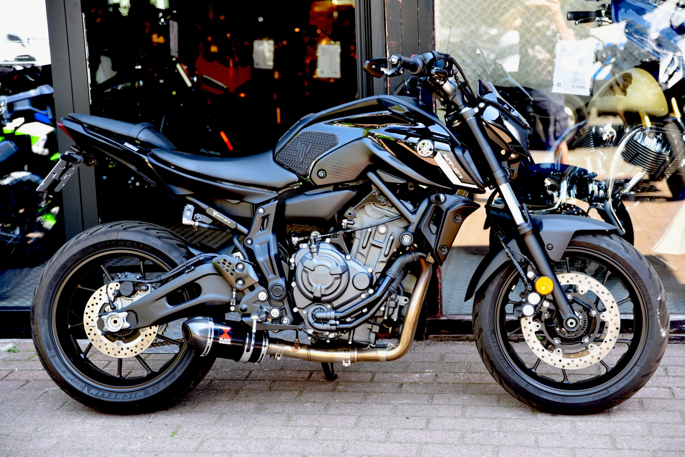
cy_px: 228
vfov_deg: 20.6
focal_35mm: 66
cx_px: 342
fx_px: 1256
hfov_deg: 30.5
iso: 100
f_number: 2.8
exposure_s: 1/50
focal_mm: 66
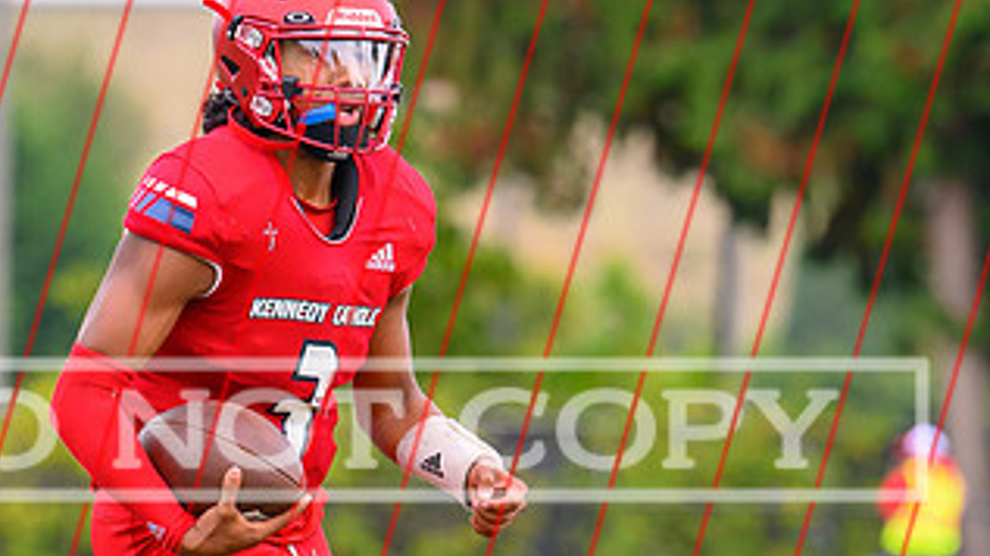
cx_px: 399
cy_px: 542
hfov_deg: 3.2
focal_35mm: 677
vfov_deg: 1.8
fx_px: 17764
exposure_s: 1/2000
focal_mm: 185
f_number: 3.5
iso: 800
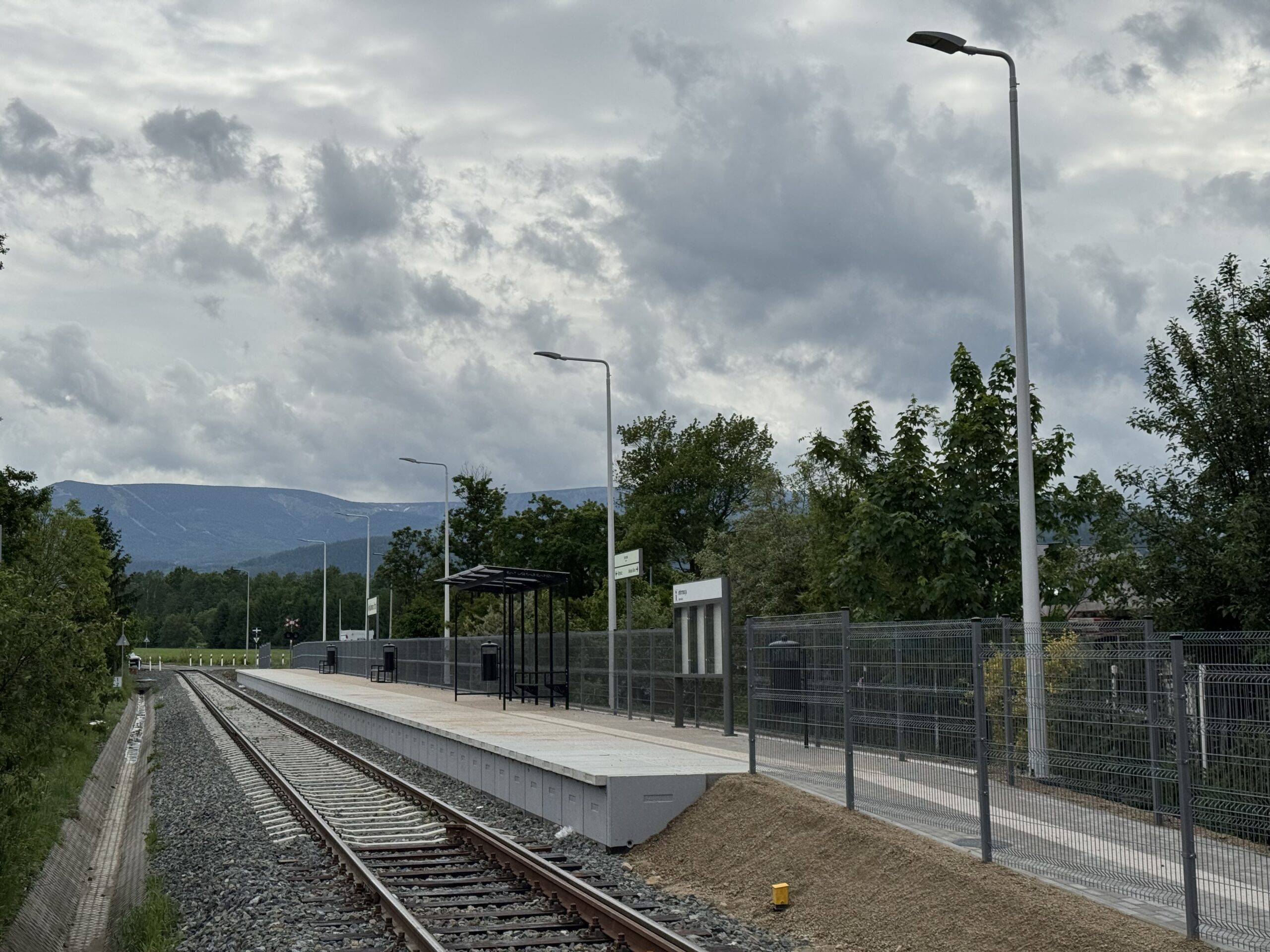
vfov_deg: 30.3
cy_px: 476
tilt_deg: +5.3
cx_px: 635
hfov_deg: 39.7
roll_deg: +0.9
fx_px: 1761
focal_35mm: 48
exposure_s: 1/12500
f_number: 1.78
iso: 80
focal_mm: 6.76
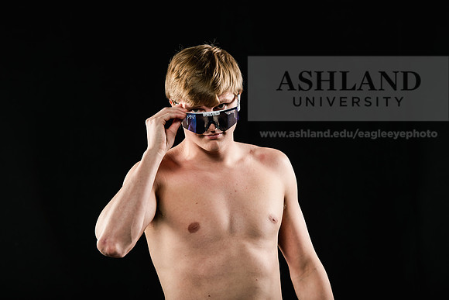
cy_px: 150
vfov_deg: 7.9
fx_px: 2183
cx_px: 224
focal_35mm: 175
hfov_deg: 11.7
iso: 320
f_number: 6.3
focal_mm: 175
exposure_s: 1/250
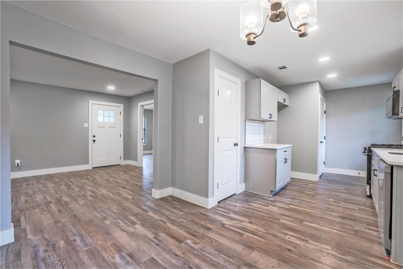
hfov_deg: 100.4
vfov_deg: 77.3
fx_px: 168
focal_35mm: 15
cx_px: 202
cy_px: 134
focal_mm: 10
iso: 200
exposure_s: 1/15
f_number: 11
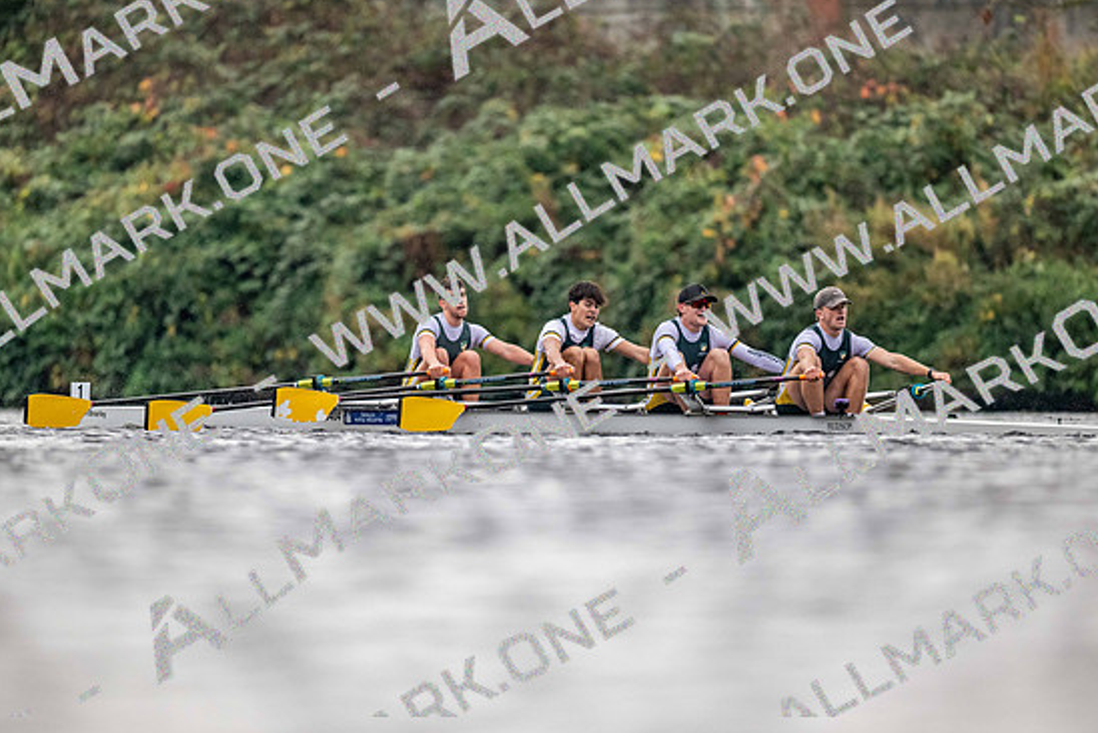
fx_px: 19377
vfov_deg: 2.2
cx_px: 557
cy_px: 374
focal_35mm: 635
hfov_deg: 3.2
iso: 2200
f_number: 4
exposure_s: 1/2500
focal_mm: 600
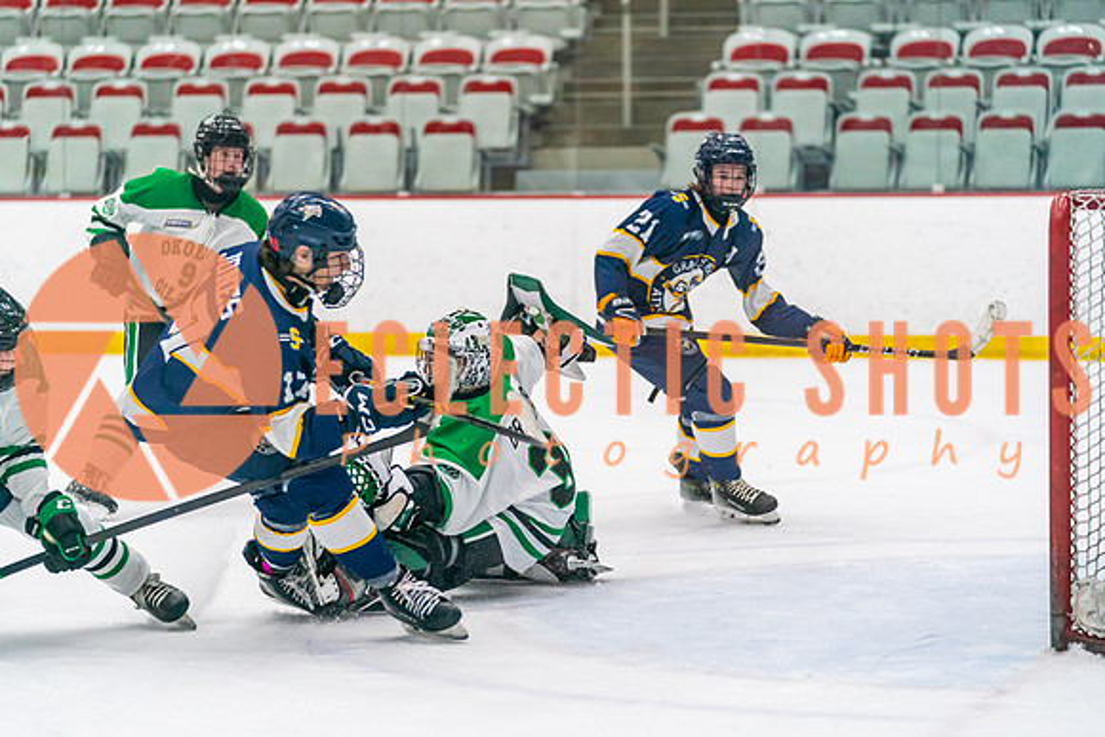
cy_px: 403
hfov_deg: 14.9
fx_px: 4221
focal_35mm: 137
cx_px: 535
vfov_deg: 10.0
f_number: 2.8
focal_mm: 123
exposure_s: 1/1250
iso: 3200
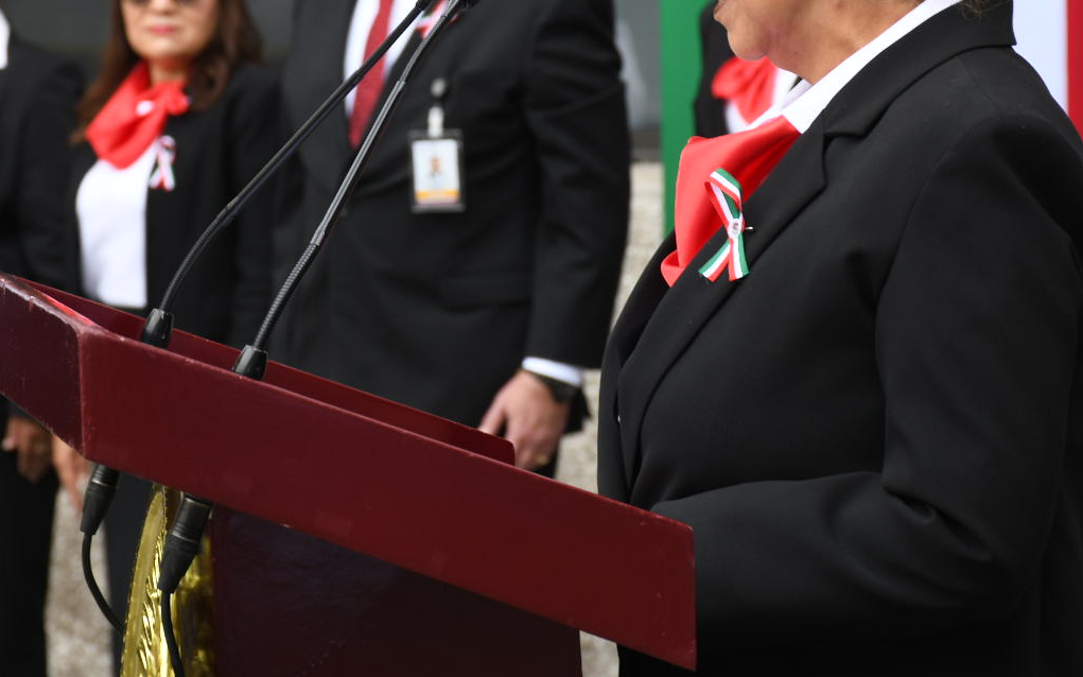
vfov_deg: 6.8
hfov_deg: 10.8
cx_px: 433
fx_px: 5726
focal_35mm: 194
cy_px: 115
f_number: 7.1
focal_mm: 80
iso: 250
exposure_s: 1/125
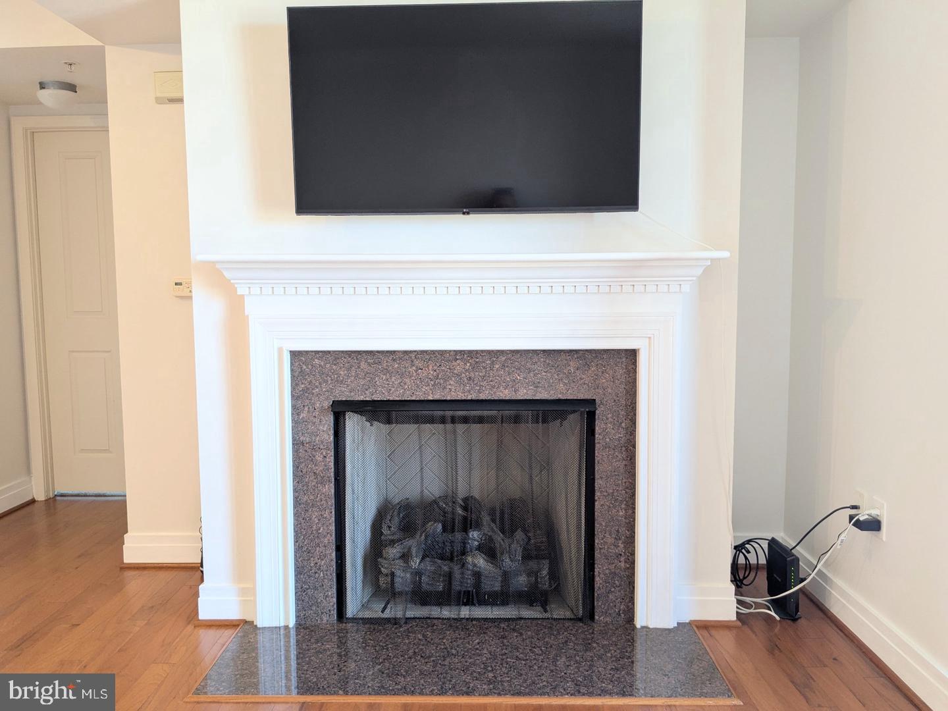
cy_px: 356
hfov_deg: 65.3
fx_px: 739
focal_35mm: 27
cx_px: 474
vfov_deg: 51.4
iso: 76
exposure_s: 1/40
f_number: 1.73
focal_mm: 4.38
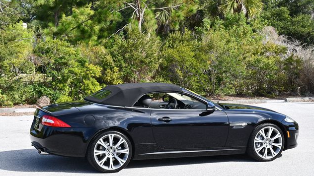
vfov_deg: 17.7
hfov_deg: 31.0
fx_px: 566
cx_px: 158
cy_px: 101
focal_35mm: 68
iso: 200
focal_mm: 32
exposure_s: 1/250
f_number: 8
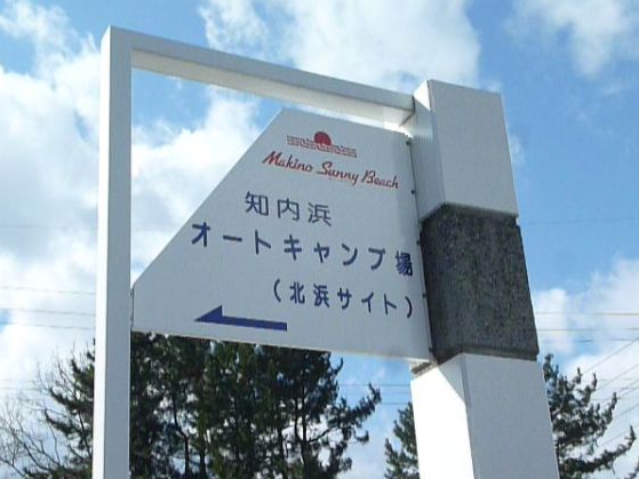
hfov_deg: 33.2
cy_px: 255
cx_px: 305
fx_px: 1070
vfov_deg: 25.2
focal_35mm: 58
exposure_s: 1/250
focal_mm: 9.7
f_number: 14
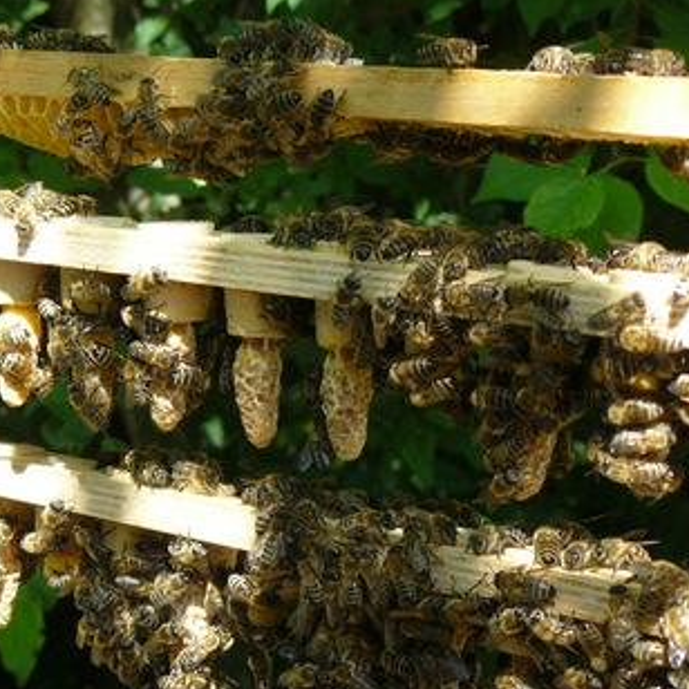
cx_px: 192
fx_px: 2162
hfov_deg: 18.0
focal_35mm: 96
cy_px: 397
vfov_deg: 18.1
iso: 100
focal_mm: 11.2
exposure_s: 1/125
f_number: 3.6
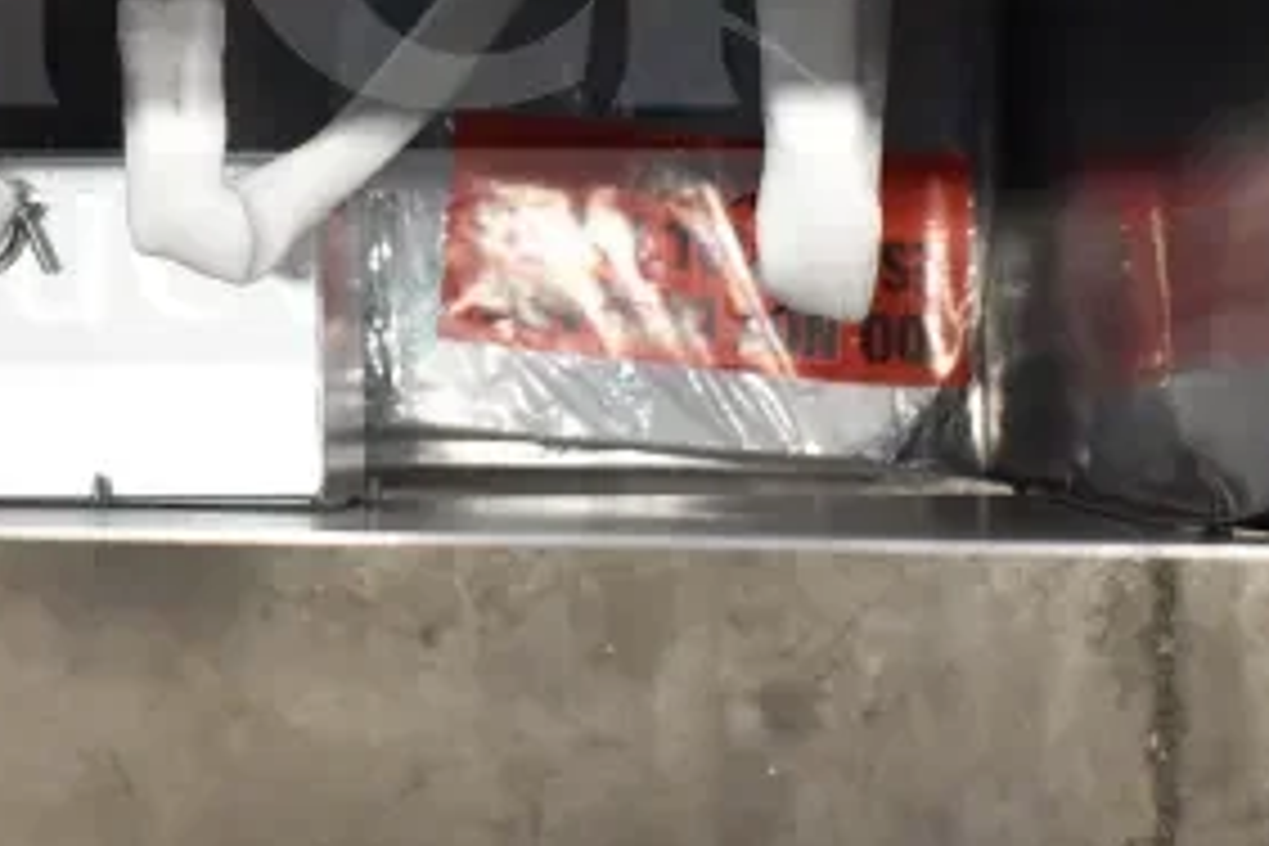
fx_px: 2749
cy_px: 7
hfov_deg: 25.7
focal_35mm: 78
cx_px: 333
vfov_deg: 17.1
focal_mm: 24
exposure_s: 1/40
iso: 2000
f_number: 3.8
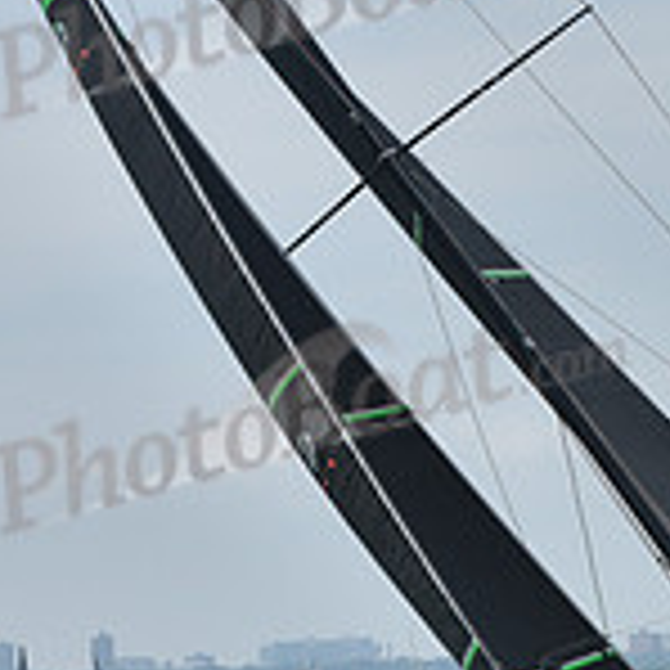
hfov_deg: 5.5
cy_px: 587
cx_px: 863
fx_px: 6876
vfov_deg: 5.6
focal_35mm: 314
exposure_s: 1/800
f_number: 11
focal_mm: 95
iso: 250
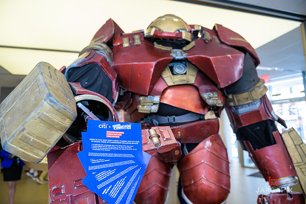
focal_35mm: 24
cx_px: 153
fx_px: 204
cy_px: 102
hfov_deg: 73.7
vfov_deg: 53.2
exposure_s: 1/125
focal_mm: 24
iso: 800
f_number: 3.2
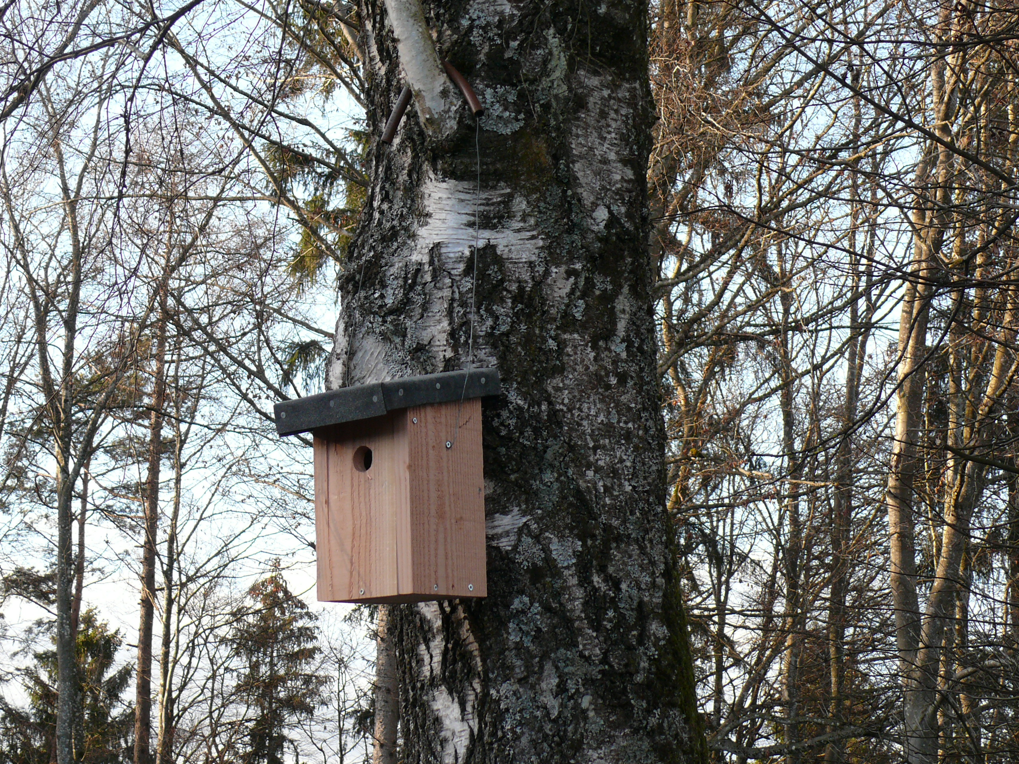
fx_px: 2502
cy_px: 382
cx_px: 510
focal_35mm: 85
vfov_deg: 17.4
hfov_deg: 23.0
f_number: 4
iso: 100
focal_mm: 13.6
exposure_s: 1/100
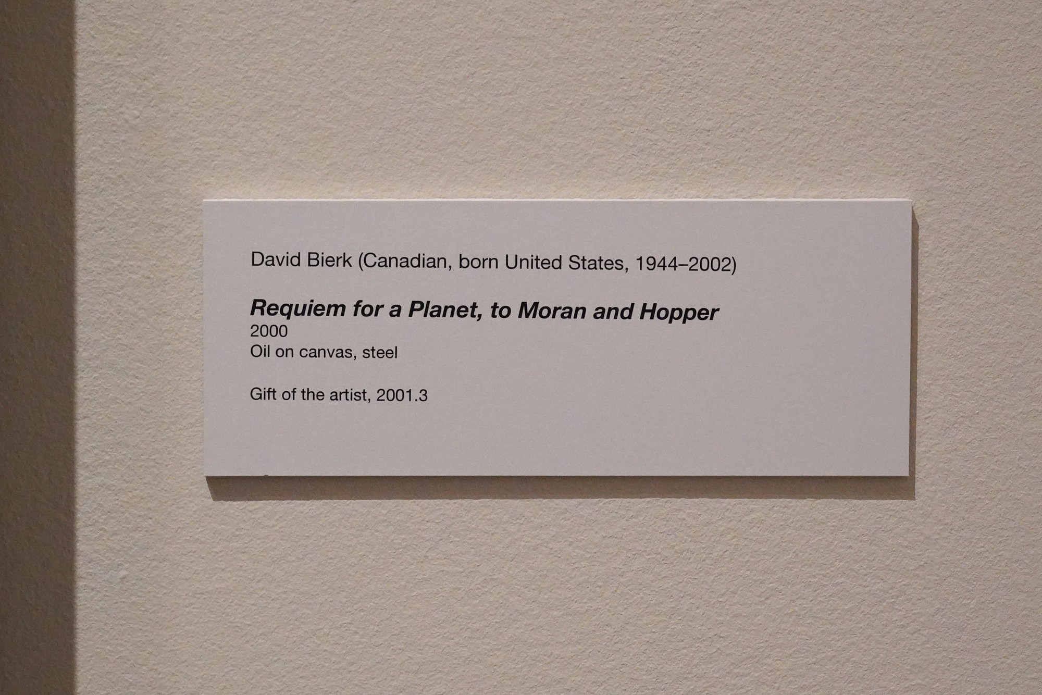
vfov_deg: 24.6
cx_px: 521
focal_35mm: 55
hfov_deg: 36.2
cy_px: 348
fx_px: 1592
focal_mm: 55
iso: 8000
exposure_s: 1/100
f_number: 5.6
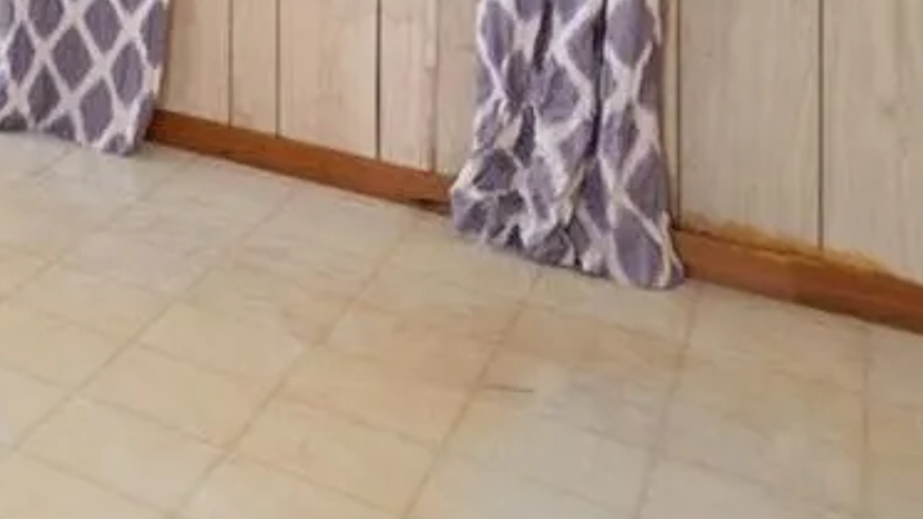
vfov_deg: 18.6
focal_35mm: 54
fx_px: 1321
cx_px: -459
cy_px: -335
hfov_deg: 27.1
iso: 400
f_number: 11
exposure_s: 1/30
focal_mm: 12
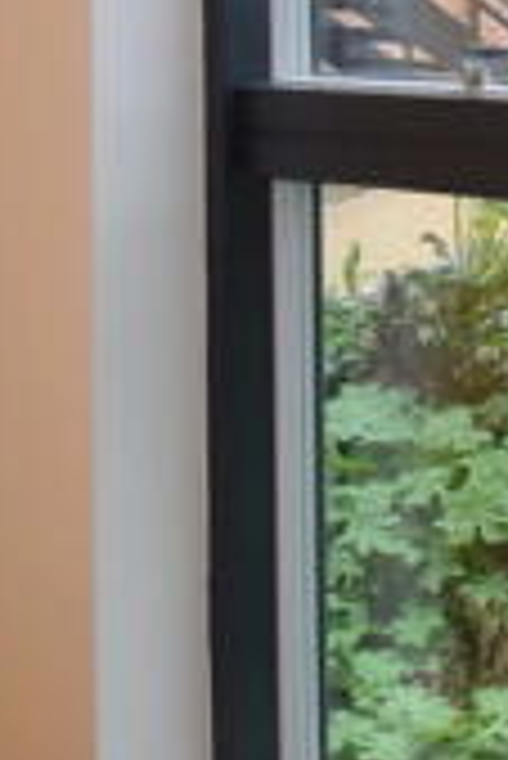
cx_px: 843
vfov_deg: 30.2
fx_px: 1225
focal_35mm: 58
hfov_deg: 19.2
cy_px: -110
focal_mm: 10
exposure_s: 1/80
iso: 640
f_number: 4.5
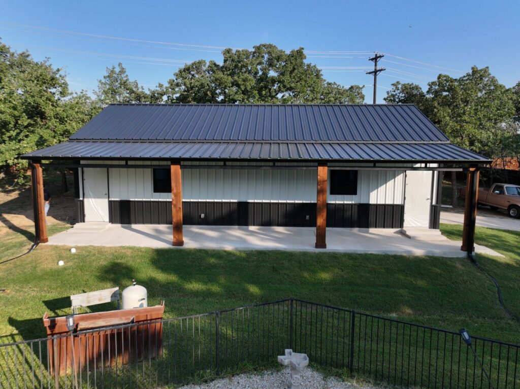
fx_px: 360
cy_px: 194
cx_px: 260
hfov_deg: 71.6
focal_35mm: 24
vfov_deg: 56.8
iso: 130
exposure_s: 1/1250
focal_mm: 12.29
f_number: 2.8
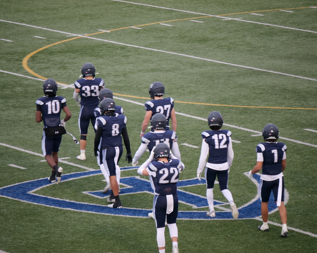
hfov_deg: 6.2
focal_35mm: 313
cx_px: 153
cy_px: 126
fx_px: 2936
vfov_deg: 4.9
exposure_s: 1/80
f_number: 5.6
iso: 320
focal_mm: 150
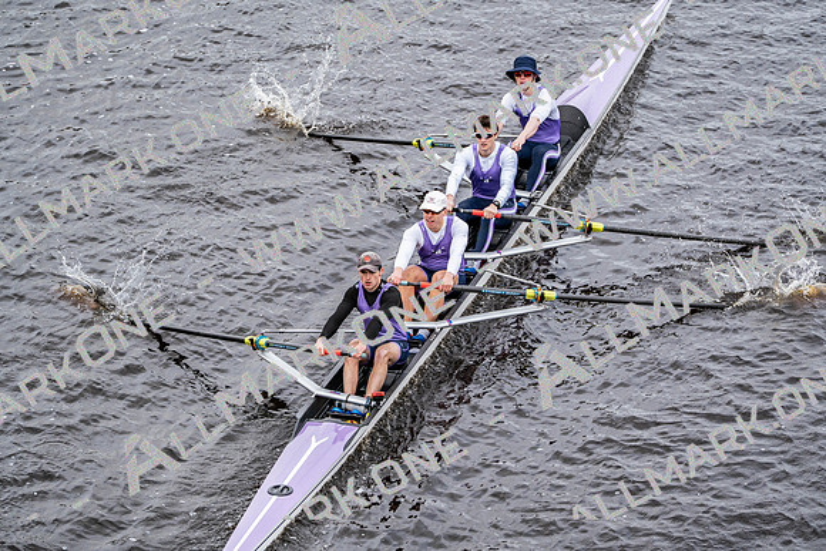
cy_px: 276
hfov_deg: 10.3
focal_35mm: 200
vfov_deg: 6.9
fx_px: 4590
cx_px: 413
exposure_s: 1/2000
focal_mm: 200
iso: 400
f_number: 2.8
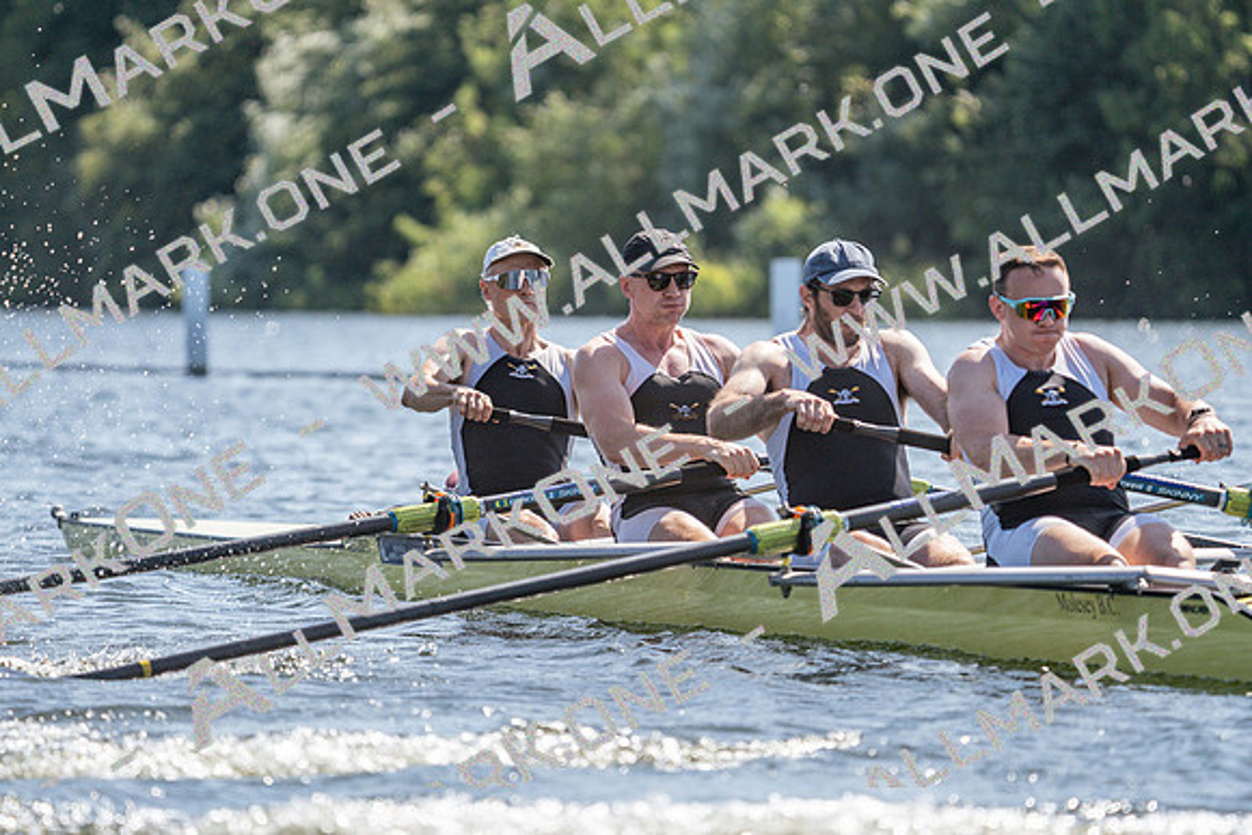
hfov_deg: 6.9
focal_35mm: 300
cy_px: 418
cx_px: 626
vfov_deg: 4.6
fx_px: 10435
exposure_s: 1/2000
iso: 400
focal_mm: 300
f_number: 5.6
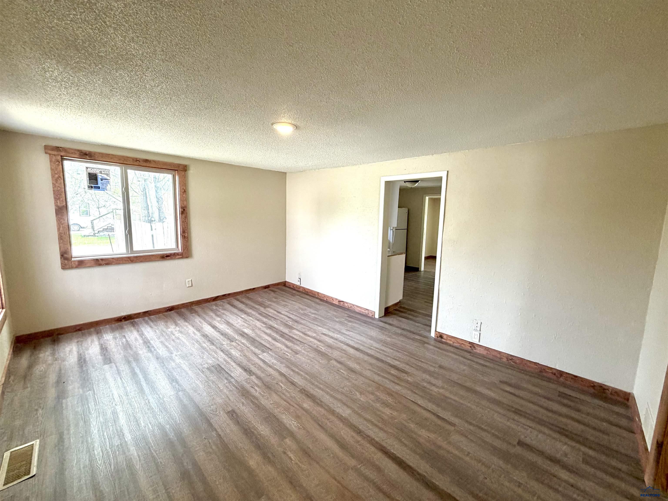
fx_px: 270
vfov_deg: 85.7
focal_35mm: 14
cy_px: 250
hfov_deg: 102.1
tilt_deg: -5.1
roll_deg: -1.0
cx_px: 334
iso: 125
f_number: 2.2
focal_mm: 2.22
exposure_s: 1/120
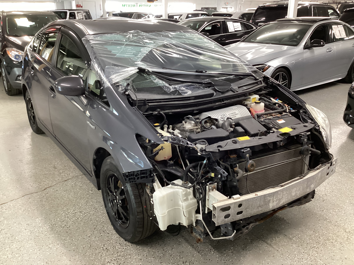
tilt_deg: -22.2
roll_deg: +1.0
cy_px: 132
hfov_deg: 58.4
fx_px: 317
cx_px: 177
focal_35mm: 31
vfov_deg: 45.4
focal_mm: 3.3
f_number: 2.4
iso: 250
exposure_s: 1/40
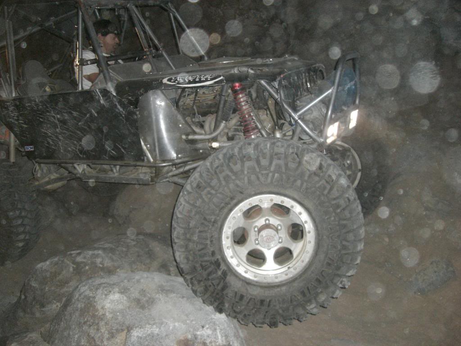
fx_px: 506
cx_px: 230
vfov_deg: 37.7
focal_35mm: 38
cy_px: 173
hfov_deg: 49.0
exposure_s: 1/60
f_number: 2.7
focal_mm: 6.2
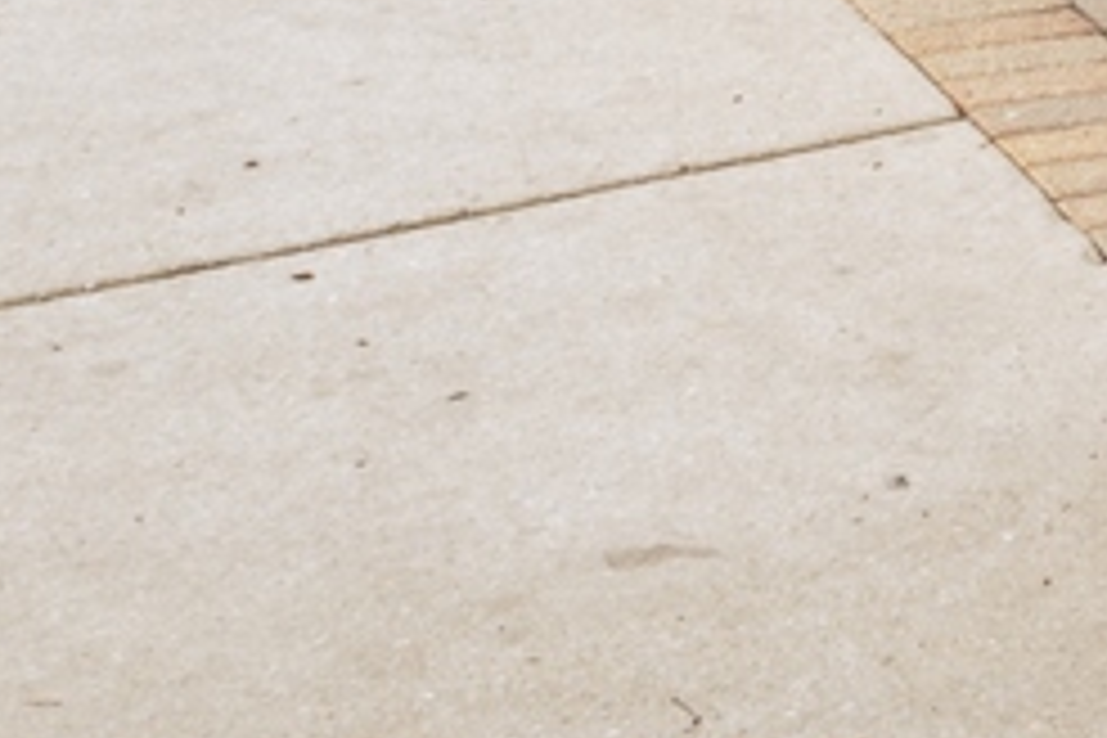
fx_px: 4560
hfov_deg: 11.8
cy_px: -1386
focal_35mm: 148
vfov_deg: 8.1
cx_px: 2457
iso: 100
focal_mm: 15
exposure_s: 1/10
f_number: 11
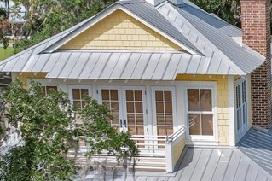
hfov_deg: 24.3
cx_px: 335
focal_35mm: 75
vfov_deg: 18.1
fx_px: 566
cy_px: 132
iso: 120
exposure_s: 1/2500
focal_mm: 8.38
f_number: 2.8
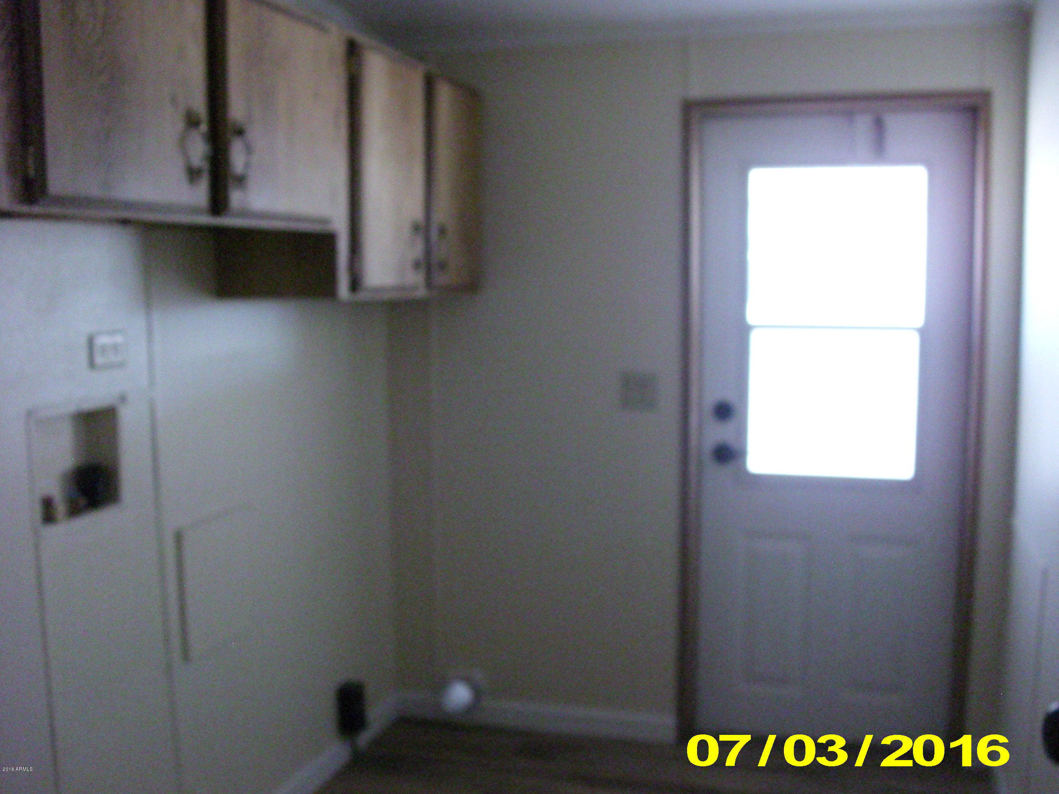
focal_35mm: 38
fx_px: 1163
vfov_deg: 37.7
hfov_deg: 49.0
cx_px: 530
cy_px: 397
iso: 540
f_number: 3.1
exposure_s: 1/60
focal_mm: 6.3
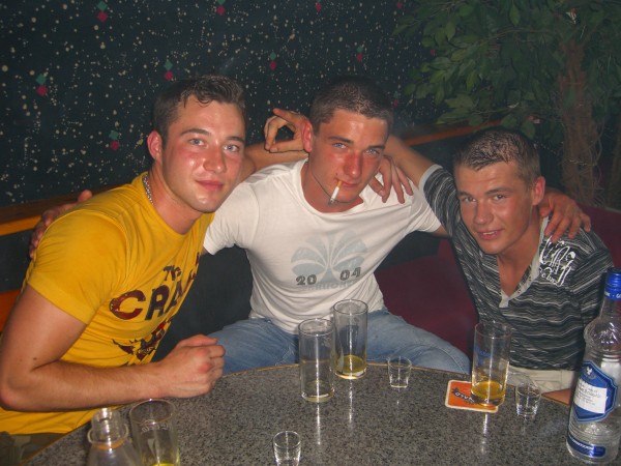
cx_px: 310
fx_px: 682
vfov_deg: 37.7
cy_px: 233
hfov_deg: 49.0
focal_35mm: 38
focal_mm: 7.9
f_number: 2.8
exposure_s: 1/60
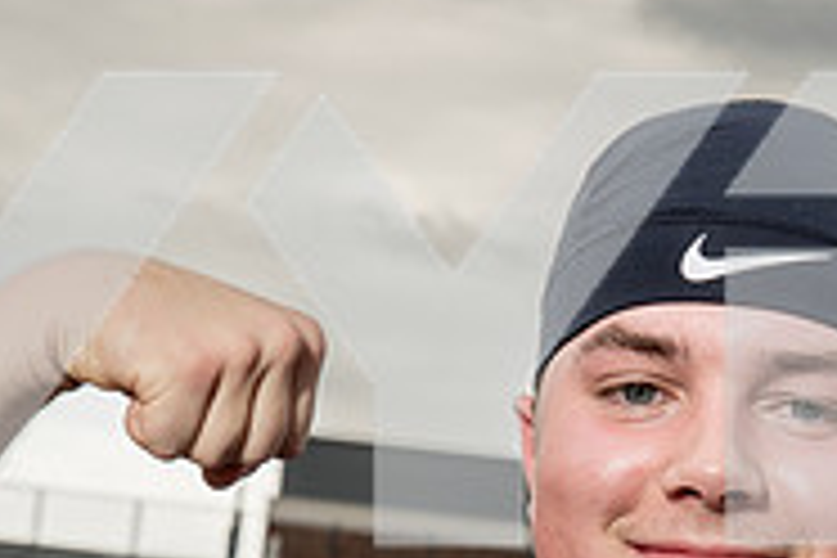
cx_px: 652
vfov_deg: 8.9
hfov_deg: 13.6
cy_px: 857
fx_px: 3487
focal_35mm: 150
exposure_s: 1/250
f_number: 8
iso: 250
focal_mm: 48
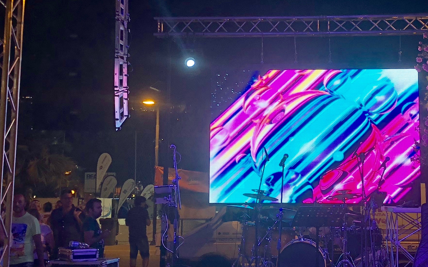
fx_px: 793
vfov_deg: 19.1
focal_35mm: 68
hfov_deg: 30.0
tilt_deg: +6.3
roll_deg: -0.8
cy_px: 100
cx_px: 276
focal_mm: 3.99
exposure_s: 1/100
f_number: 1.8
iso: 80
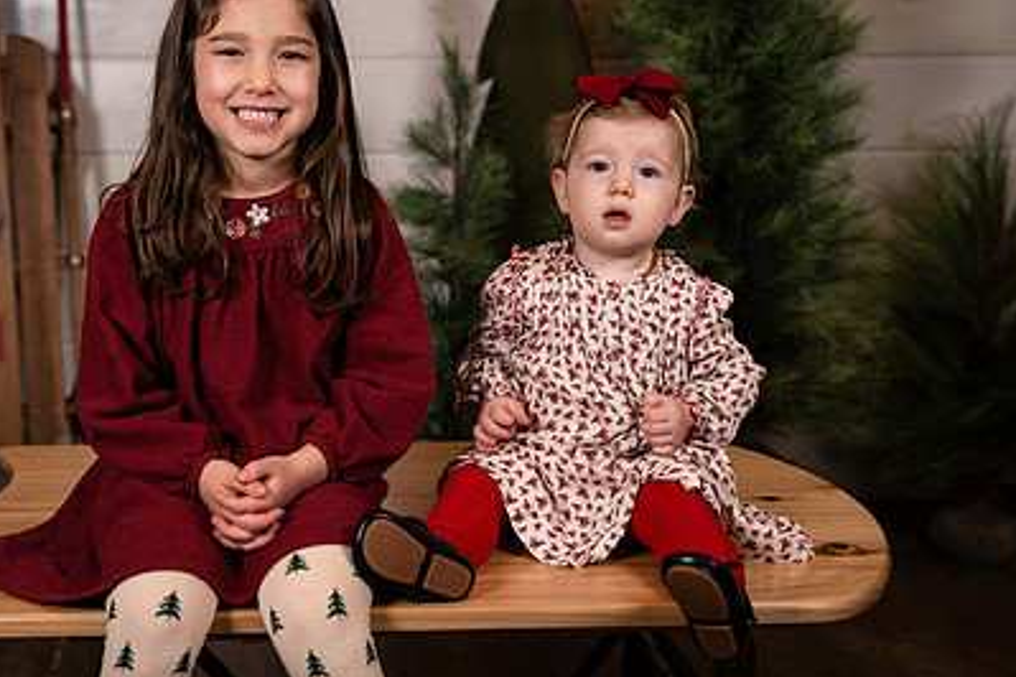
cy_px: 284
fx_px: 1806
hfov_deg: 31.4
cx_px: 433
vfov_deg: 21.2
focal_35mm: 64
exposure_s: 1/250
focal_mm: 44
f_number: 2.8
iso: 200
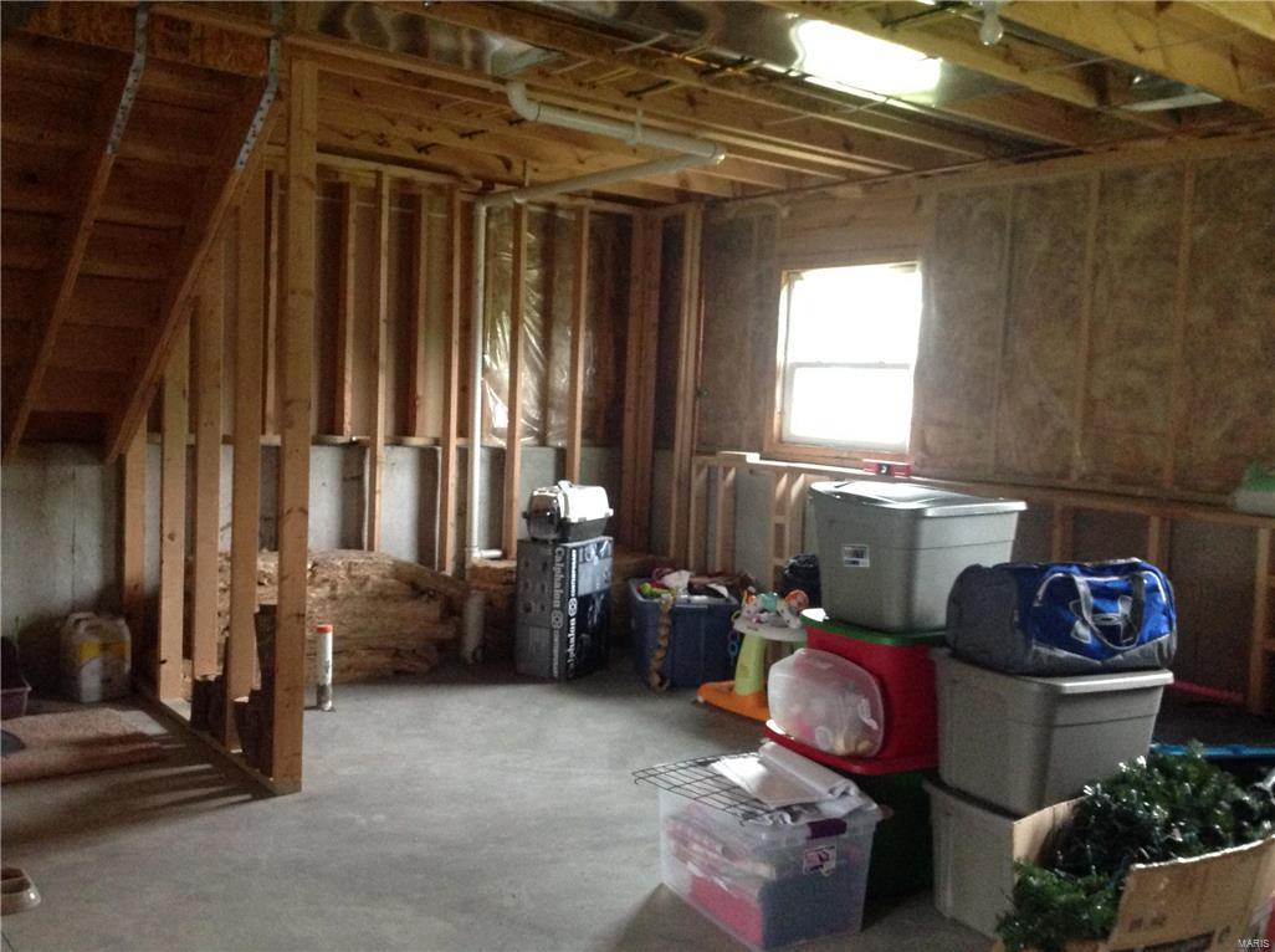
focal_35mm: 35
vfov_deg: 40.6
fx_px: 1287
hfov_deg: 52.7
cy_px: 476
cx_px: 638
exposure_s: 1/15
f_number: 2.4
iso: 500
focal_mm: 4.28
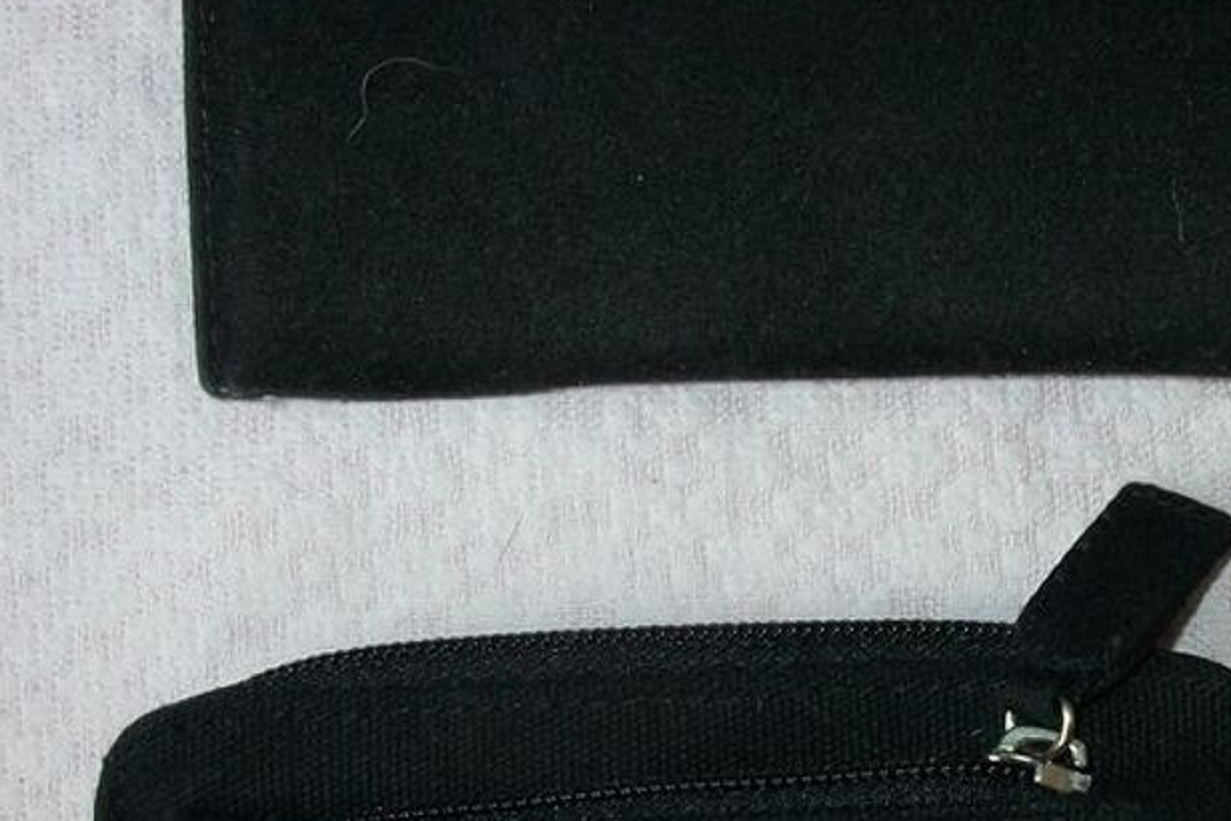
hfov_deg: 27.8
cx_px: 853
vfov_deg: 18.9
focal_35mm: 72
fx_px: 2462
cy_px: 540
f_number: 2.9
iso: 125
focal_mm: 5.7
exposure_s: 1/40
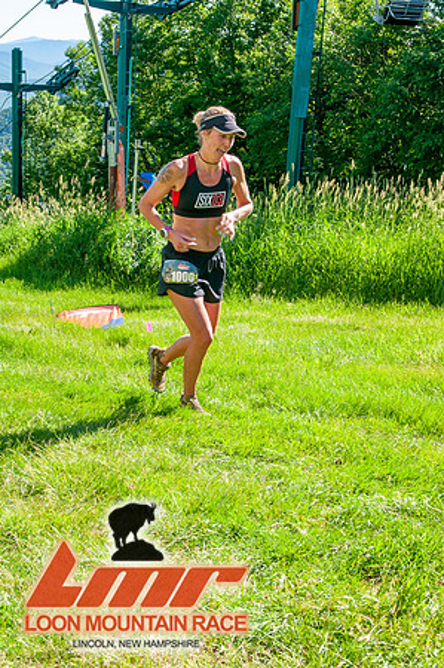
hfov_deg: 26.4
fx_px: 946
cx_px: 222
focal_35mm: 51
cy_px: 334
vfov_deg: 38.9
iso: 200
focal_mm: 34
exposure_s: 1/250
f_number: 8
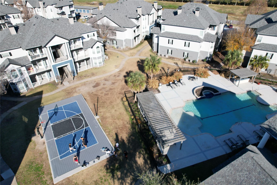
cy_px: 92
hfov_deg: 78.6
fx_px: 169
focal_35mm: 22
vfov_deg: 57.2
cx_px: 138
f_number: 2.8
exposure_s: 1/2500
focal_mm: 8.38
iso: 140
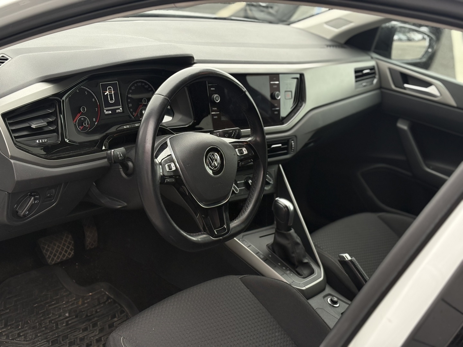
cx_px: 232
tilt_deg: -24.4
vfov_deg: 28.0
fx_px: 696
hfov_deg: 36.8
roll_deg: -9.6
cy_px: 174
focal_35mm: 52
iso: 80
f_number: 1.6
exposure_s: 1/183
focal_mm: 5.96
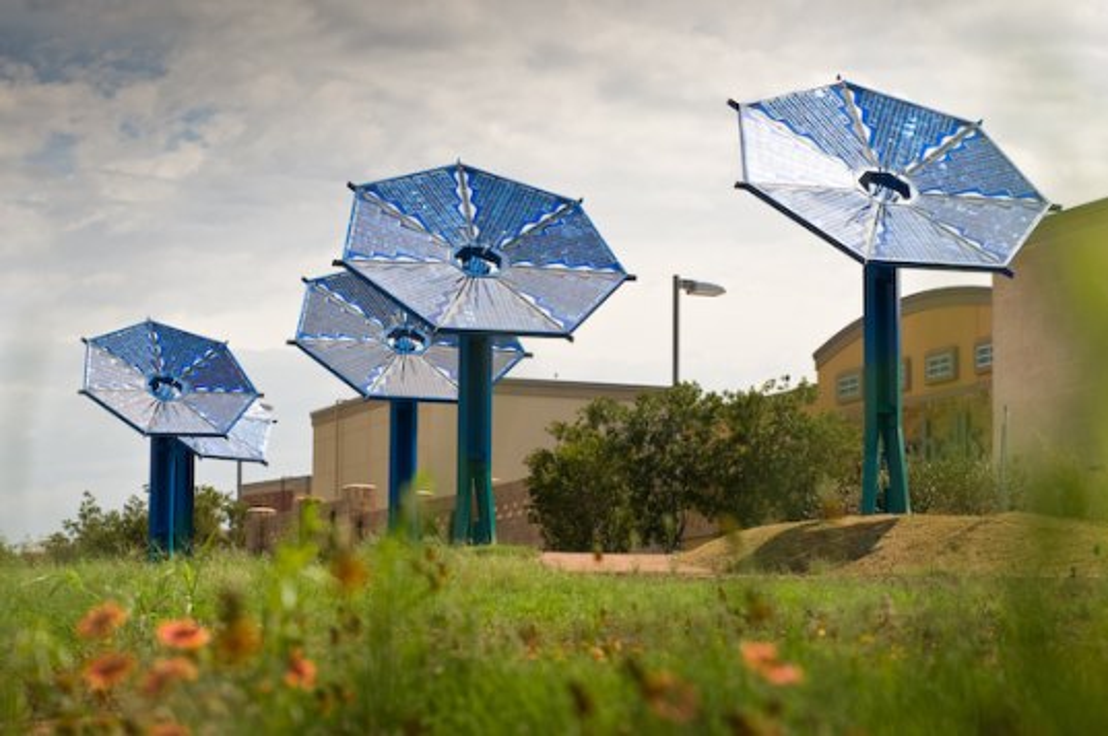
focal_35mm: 86
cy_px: 368
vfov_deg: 15.9
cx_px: 554
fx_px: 2644
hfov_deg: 23.7
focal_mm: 86
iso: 200
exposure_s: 1/1250
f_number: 6.3
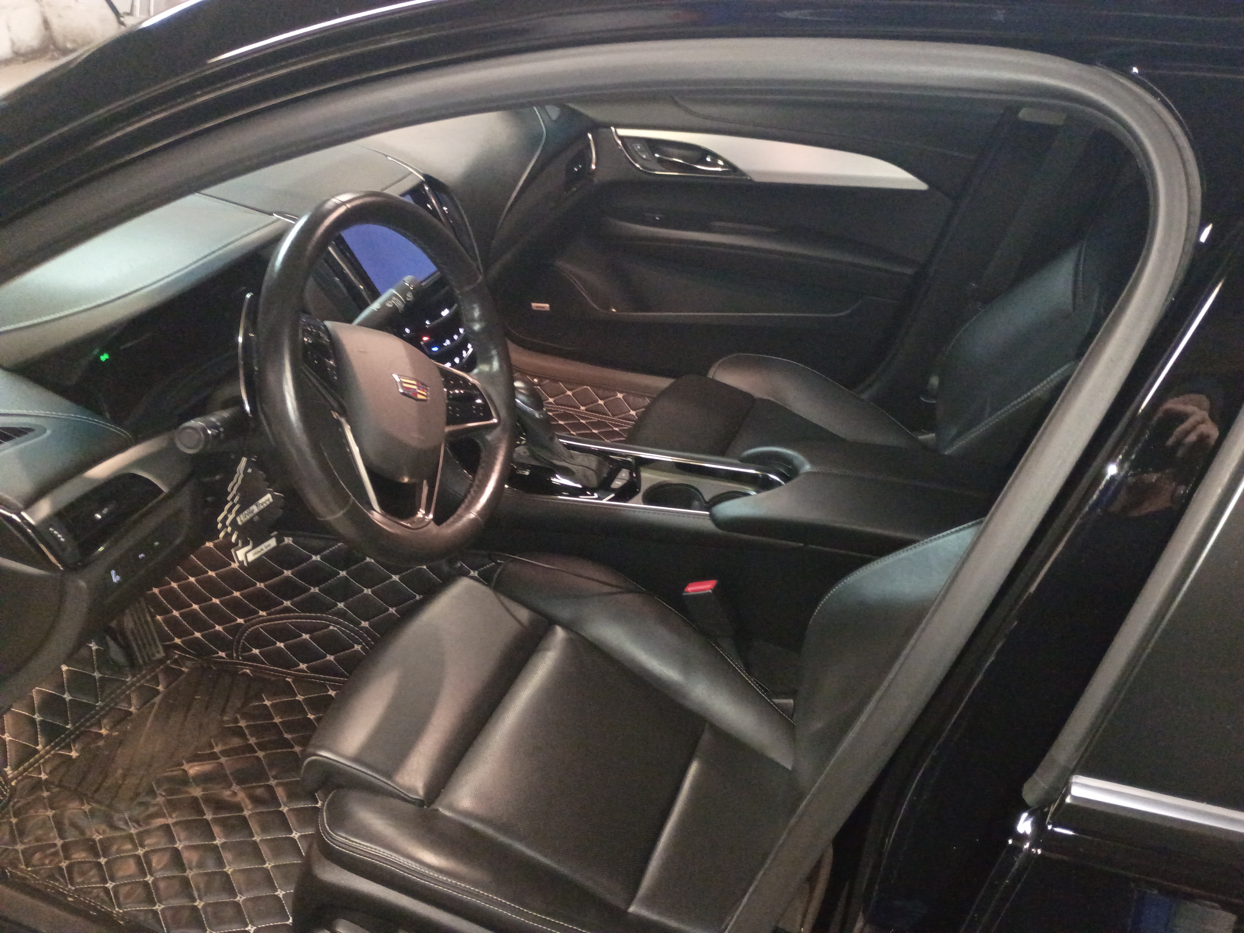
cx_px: 622
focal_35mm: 29
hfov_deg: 61.7
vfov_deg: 48.2
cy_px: 466
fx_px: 1042
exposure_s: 1/24
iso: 100
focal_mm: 4.27
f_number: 1.8
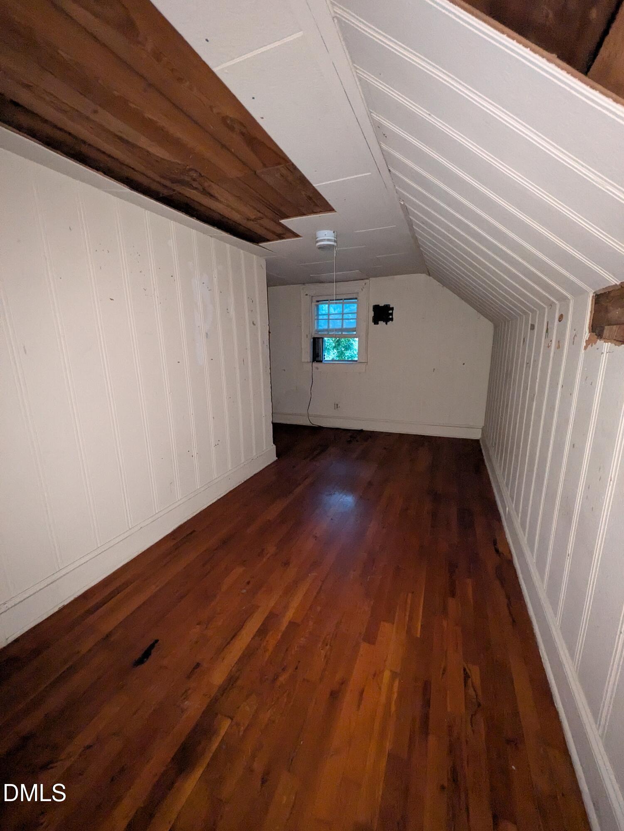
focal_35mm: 14
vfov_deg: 102.0
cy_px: 416
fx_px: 336
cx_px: 312
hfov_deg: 85.7
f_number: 2.2
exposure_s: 1/20
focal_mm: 1.83
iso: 2493
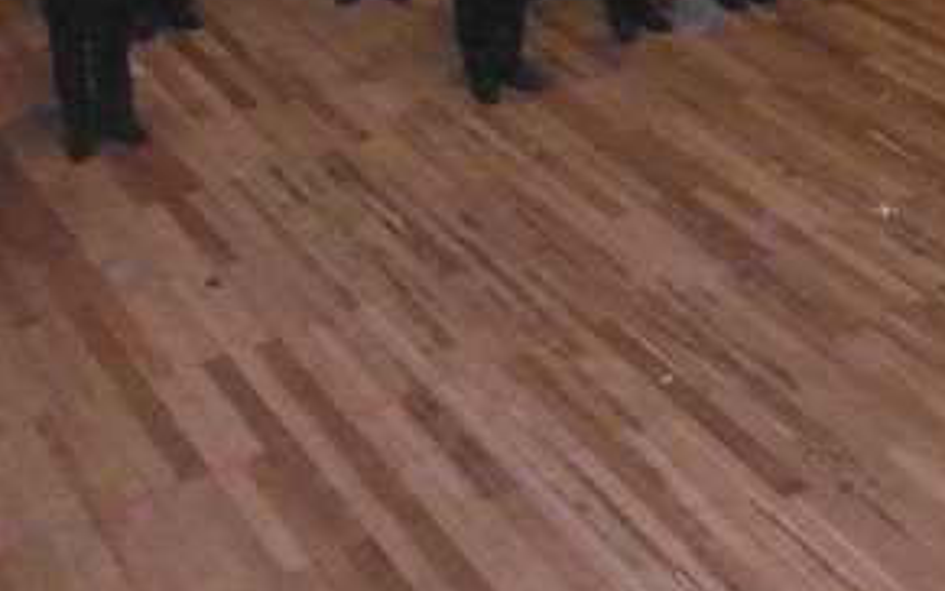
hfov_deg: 27.7
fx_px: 1803
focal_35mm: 70
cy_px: -117
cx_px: 932
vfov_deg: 17.7
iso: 800
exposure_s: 1/100
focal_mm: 4.3
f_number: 3.1
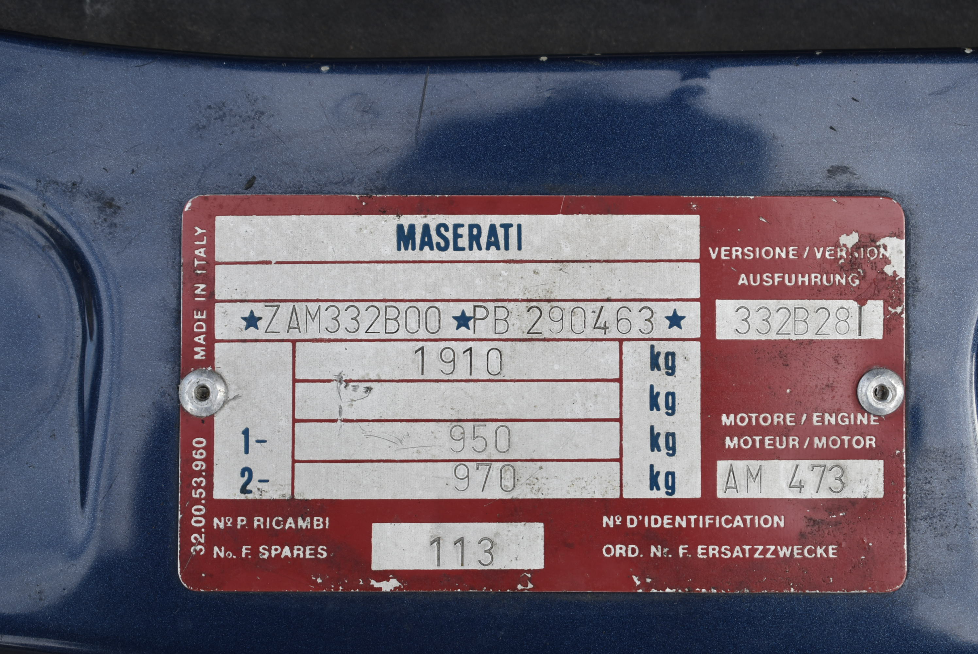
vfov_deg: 19.8
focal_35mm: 69
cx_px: 489
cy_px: 327
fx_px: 1876
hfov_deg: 29.2
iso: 200
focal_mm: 46
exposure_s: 1/250
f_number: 6.3
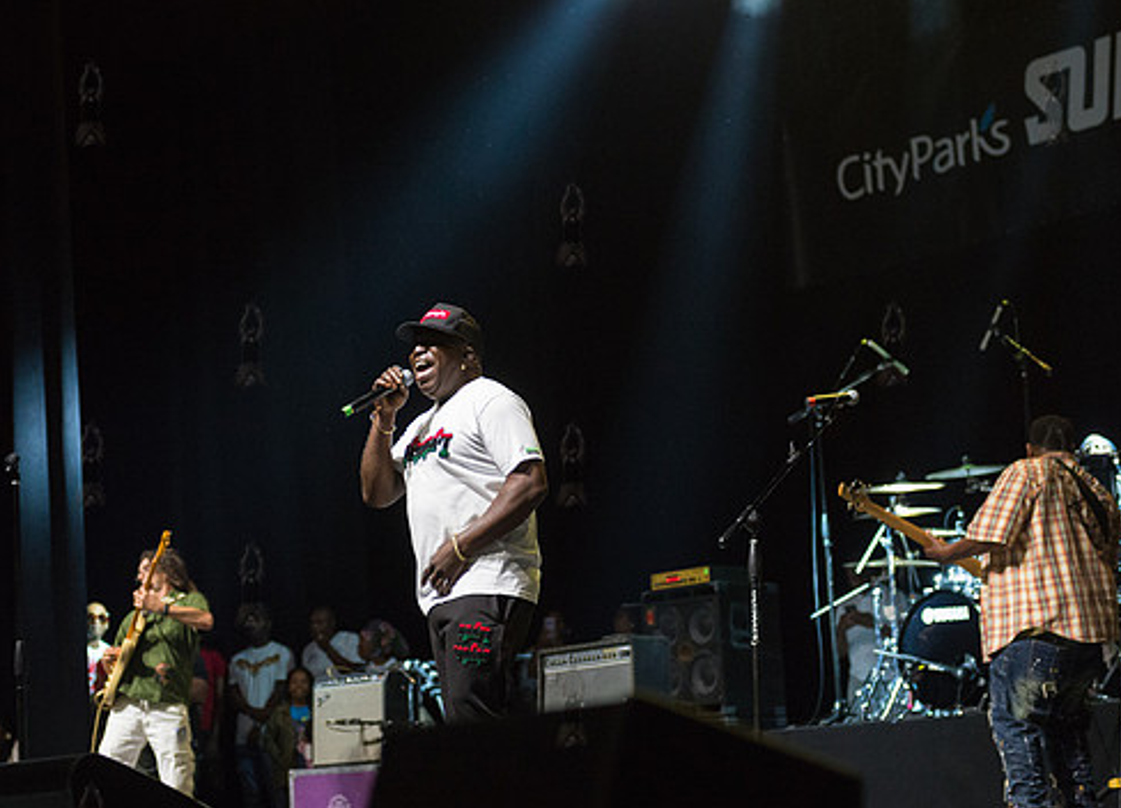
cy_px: 439
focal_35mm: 79
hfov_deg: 25.0
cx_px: 479
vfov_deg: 18.2
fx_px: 2524
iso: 4000
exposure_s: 1/320
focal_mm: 60
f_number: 2.8
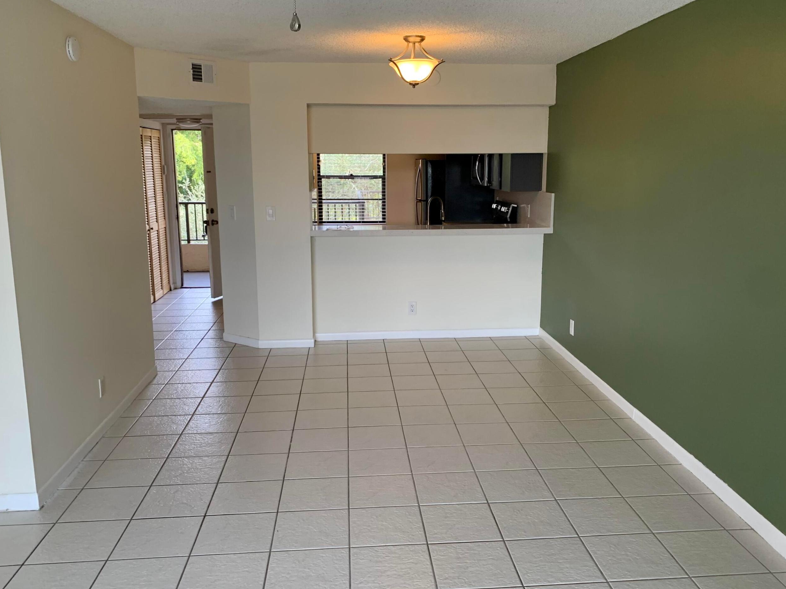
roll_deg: +0.9
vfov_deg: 46.8
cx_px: 406
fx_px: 681
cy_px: 300
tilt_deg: -11.2
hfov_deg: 60.0
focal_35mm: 30
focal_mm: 4.25
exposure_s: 1/121
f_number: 1.8
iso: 100
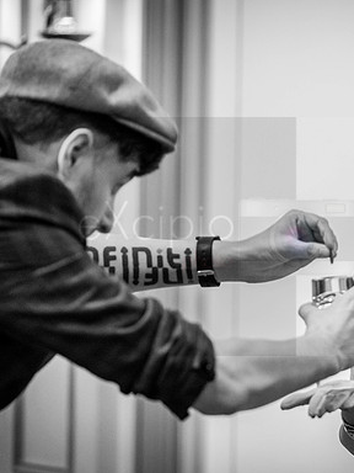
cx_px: 297
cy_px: 236
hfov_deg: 6.9
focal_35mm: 215
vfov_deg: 9.2
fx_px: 2932
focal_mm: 148
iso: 6400
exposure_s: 1/100
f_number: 2.8
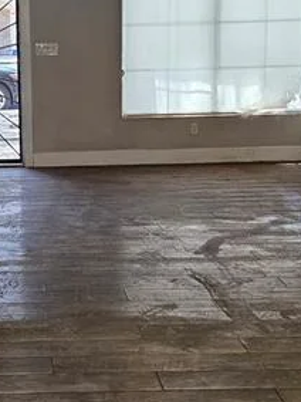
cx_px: 3
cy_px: 131
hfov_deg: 21.8
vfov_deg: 29.6
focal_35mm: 65
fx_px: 754
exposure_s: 1/120
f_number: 1.7
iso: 160
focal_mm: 6.3
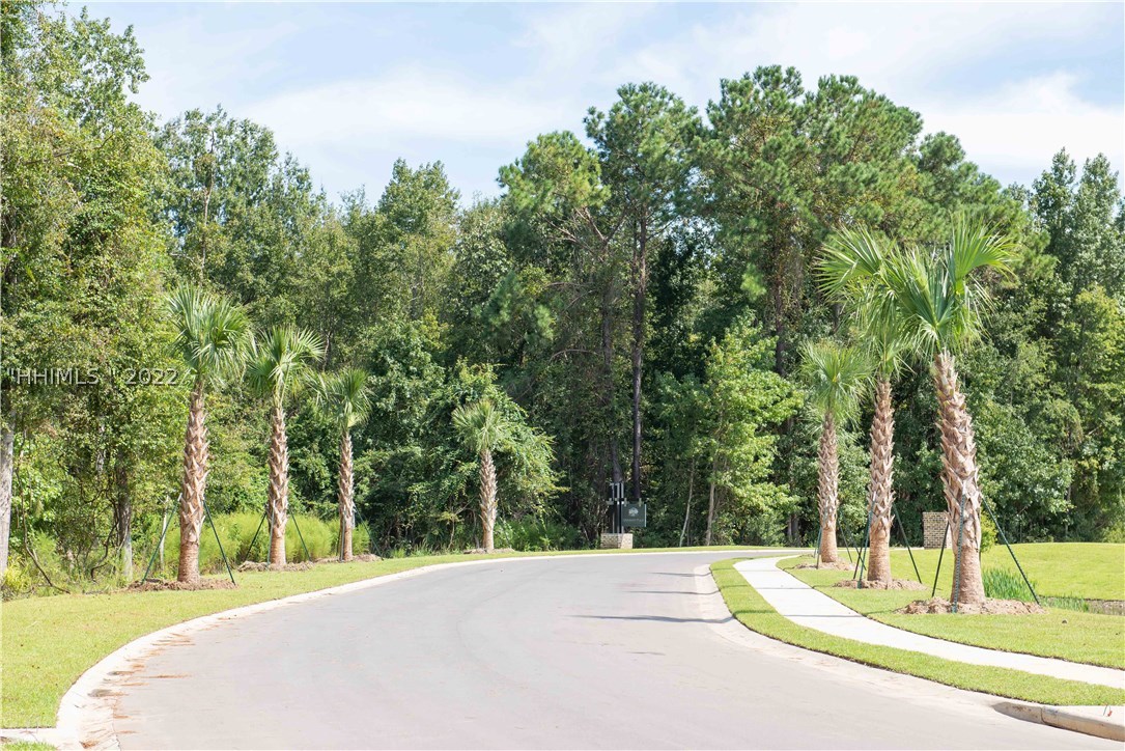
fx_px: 2188
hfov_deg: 28.8
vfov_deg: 19.5
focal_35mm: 70
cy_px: 376
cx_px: 562
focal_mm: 70
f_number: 7.1
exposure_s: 1/200
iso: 100
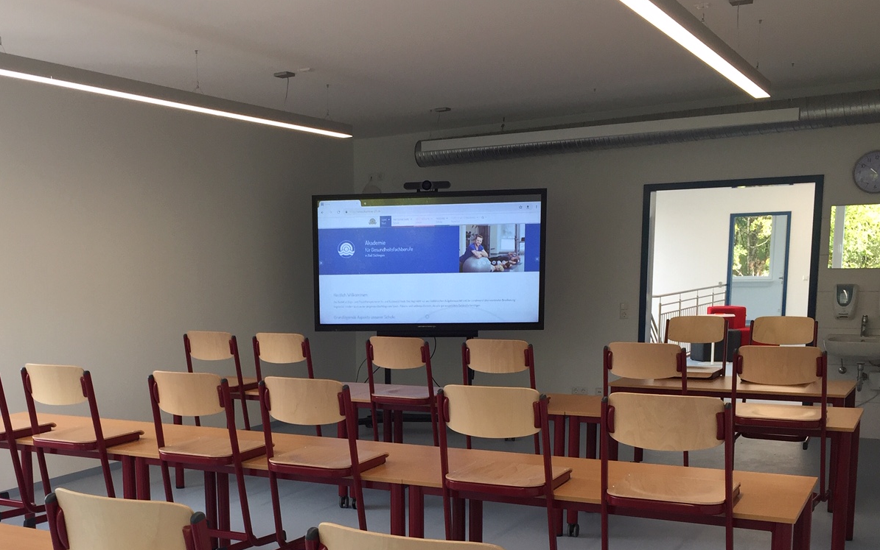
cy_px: 425
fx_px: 1008
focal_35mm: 42
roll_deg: +0.0
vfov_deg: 30.0
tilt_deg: -9.0
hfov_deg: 46.8
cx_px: 329
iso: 50
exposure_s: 1/100
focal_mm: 4.15
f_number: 2.2
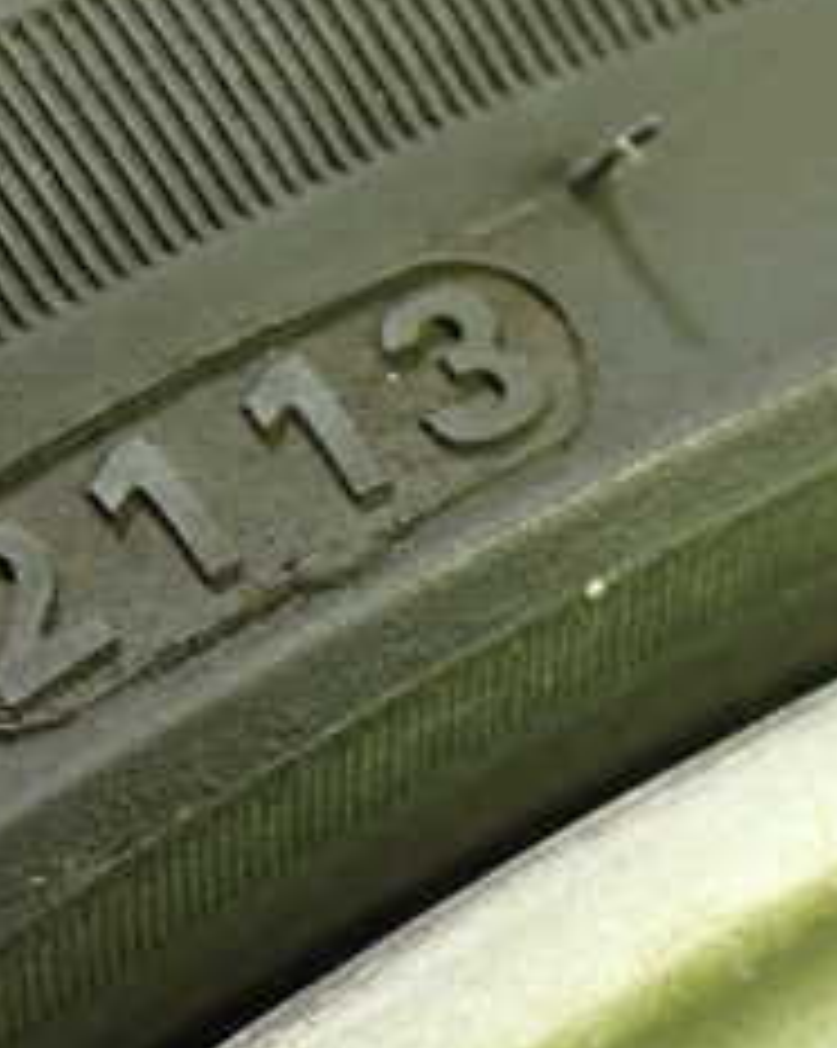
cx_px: 148
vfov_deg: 18.6
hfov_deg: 14.8
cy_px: 666
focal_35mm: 103
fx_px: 3194
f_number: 2.8
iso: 800
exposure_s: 1/30
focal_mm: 7.31
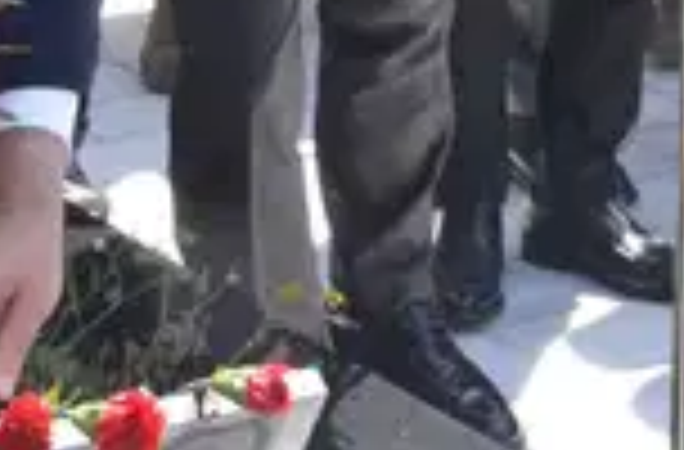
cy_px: -380
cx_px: 194
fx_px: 3141
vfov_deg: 7.9
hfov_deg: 12.4
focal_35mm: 166
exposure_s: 1/640
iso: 3200
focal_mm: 28
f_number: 13
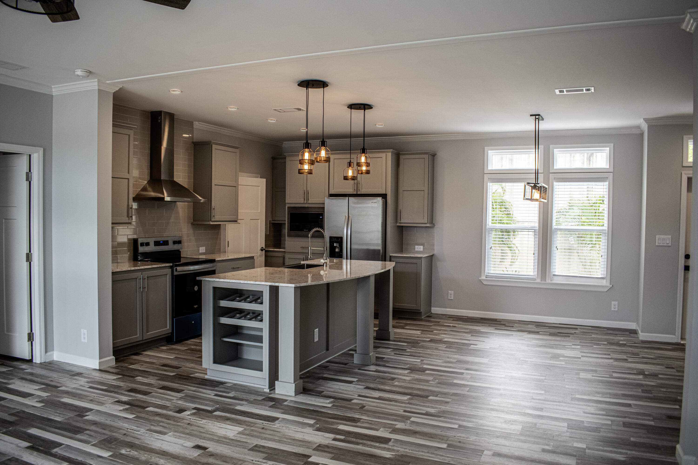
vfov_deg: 47.9
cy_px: 232
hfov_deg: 67.4
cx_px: 349
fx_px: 523
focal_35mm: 27
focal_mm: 18
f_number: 4.5
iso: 500
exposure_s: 1/800
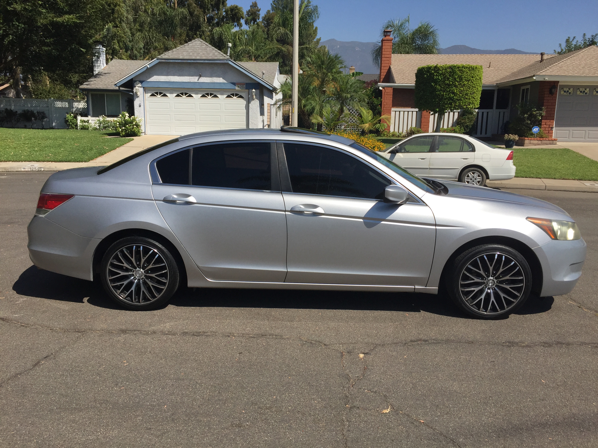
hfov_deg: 61.7
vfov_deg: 48.2
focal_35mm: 29
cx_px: 299
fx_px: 501
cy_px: 224
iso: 32
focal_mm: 4.15
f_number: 2.2
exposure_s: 1/3049
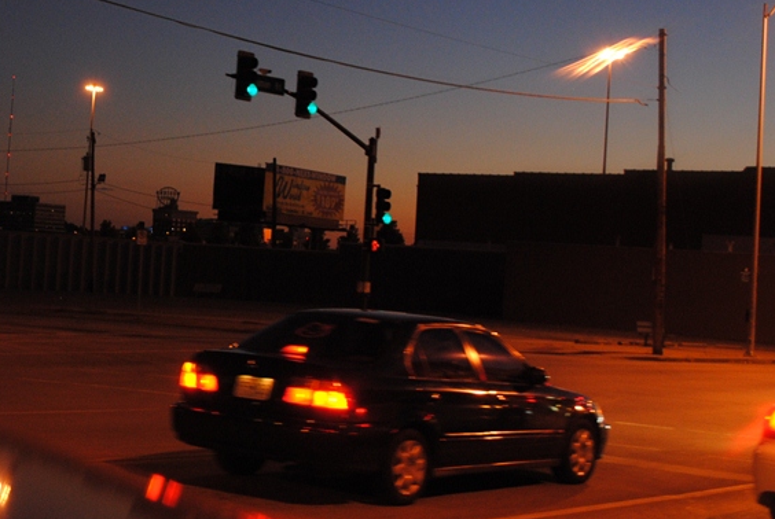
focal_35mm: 68
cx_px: 132
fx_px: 1466
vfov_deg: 20.0
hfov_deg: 28.8
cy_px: 192
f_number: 4
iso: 400
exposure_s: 1/8
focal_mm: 22
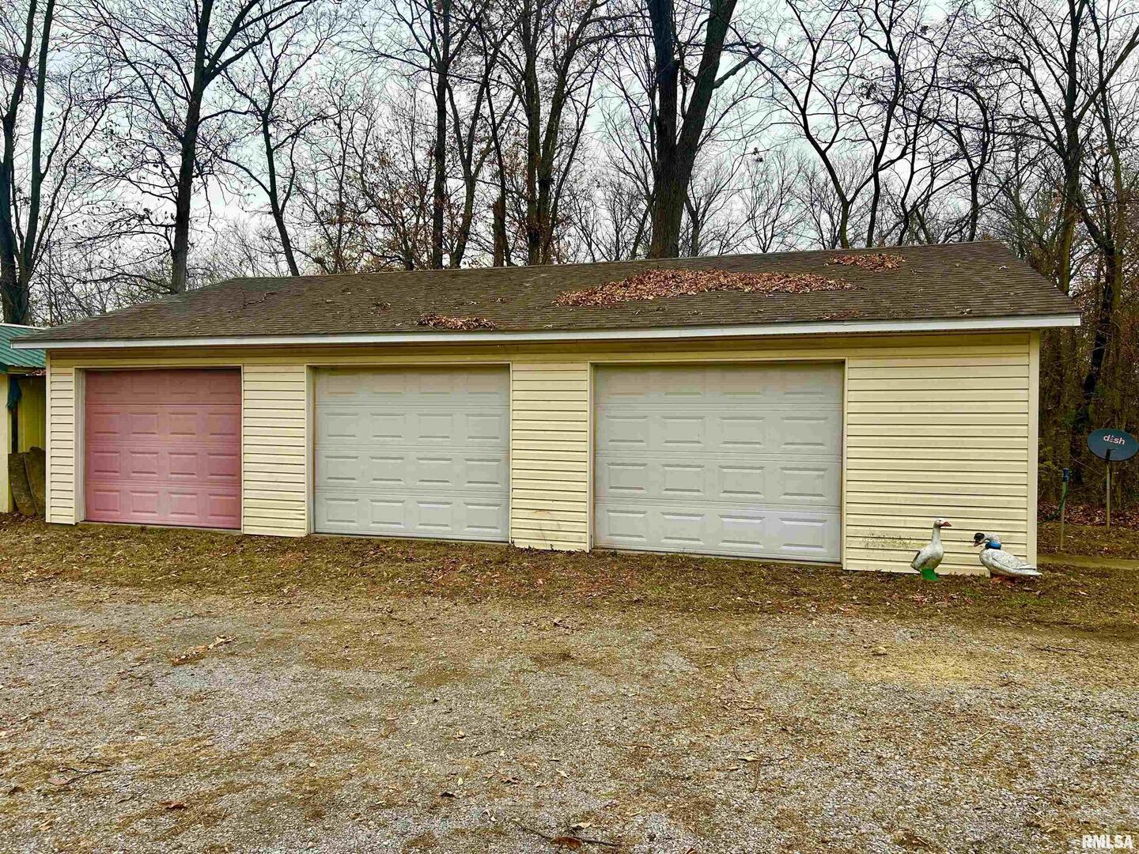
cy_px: 427
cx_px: 570
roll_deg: +0.5
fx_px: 856
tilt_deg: -1.7
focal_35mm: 26
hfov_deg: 67.3
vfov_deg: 53.1
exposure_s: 1/365
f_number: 1.5
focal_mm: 5.7
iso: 50
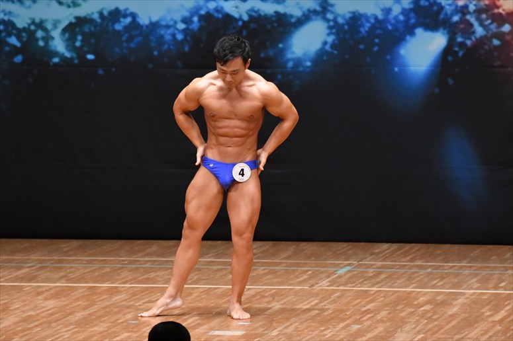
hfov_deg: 6.5
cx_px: 256
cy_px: 170
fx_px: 4487
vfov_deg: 4.4
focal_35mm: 315
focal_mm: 210
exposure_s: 1/400
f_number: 5.6
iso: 6400
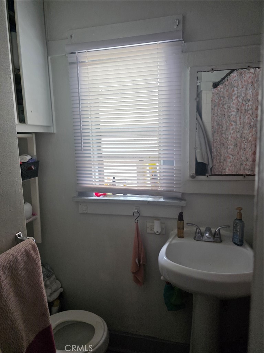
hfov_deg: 58.9
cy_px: 176
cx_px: 132
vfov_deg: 73.9
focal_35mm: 23
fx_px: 234
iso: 400
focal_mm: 6.3
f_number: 1.7
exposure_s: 1/120
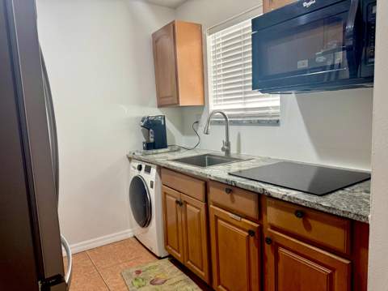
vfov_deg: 56.7
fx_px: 269
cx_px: 194
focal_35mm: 24
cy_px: 146
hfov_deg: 71.7
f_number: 1.78
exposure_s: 1/120
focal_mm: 6.76
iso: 200
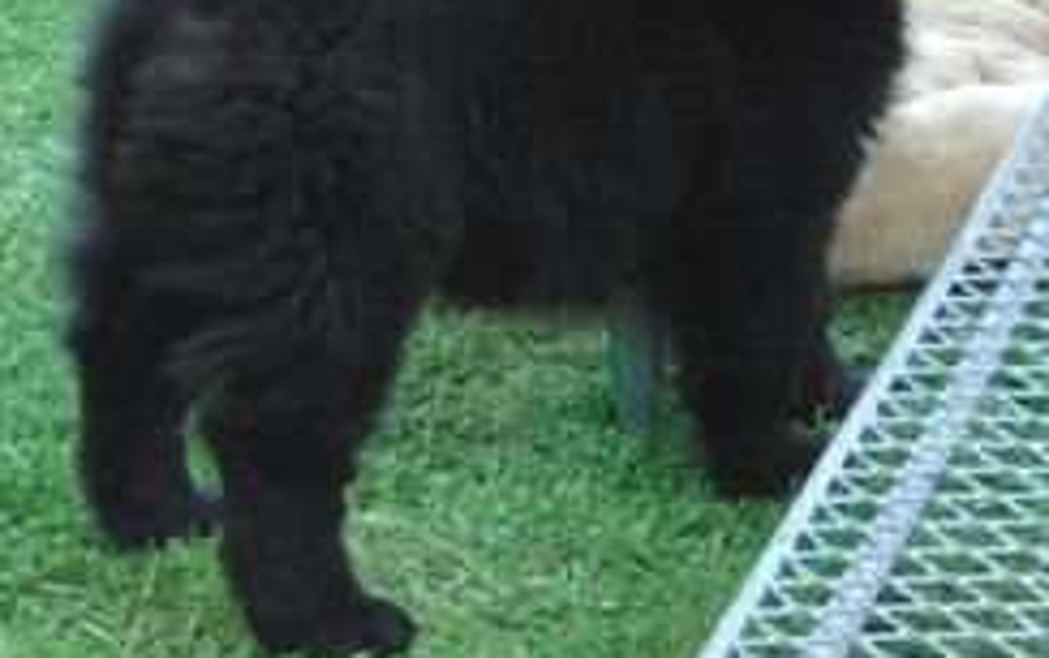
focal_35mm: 112
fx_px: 3205
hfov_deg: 18.1
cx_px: 1066
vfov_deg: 11.7
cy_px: 95
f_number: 3.7
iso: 400
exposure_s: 1/80
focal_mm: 7.54
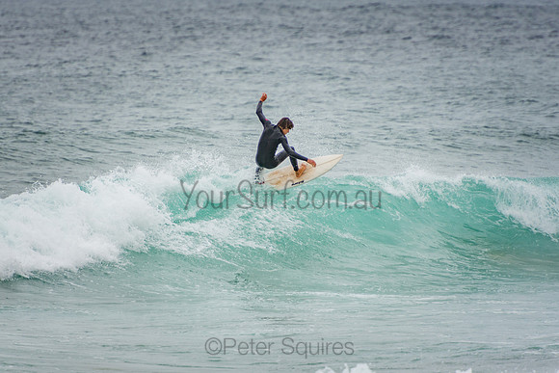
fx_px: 9473
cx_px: 285
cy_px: 183
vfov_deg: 2.3
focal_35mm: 610
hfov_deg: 3.4
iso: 280
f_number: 5.6
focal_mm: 390
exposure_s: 1/1600
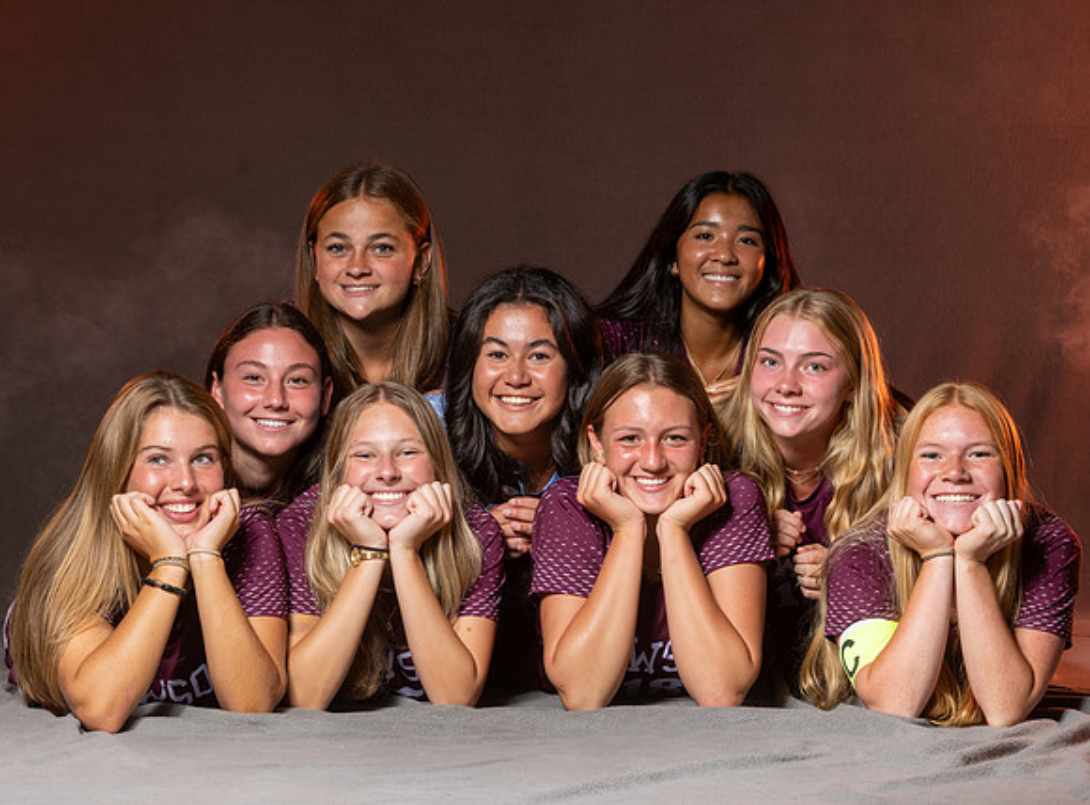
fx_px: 3626
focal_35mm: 116
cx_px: 519
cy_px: 494
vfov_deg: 12.6
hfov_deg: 17.1
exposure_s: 1/200
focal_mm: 86
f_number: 8
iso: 80
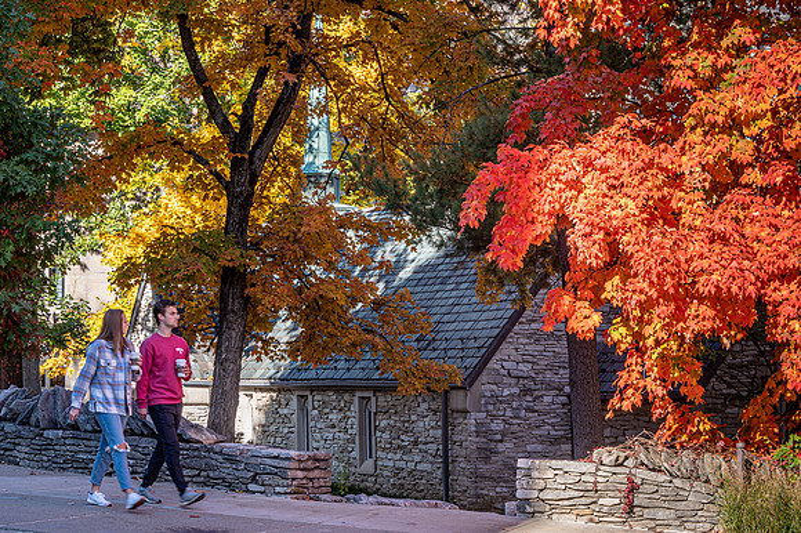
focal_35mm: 104
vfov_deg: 13.1
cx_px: 386
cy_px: 240
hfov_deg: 19.6
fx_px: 2318
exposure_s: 1/60
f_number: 13
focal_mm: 90
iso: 160
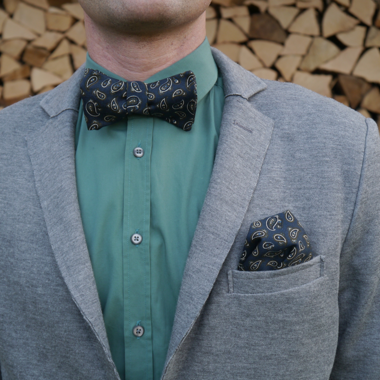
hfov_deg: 25.7
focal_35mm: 67
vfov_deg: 25.7
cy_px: 192
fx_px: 832
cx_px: 156
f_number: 4.8
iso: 160
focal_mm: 28
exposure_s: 1/60
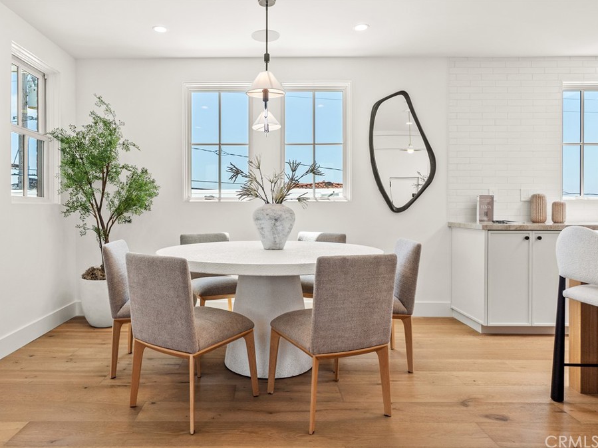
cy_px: 224
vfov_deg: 58.9
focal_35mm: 23
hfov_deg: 73.7
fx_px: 397
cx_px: 265
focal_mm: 14
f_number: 8
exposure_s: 1/40
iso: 400
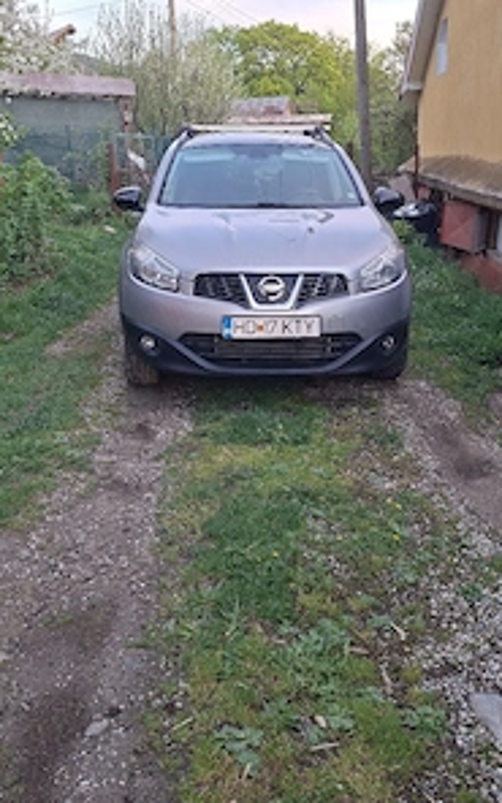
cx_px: 236
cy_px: 345
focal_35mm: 33
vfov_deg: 57.9
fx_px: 722
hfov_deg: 38.3
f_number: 1.8
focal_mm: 5.54
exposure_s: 1/100
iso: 80
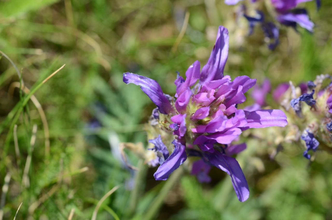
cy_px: 110
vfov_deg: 9.1
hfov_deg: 13.7
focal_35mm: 150
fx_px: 1381
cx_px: 166
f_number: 13
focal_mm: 100
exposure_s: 1/80
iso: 100
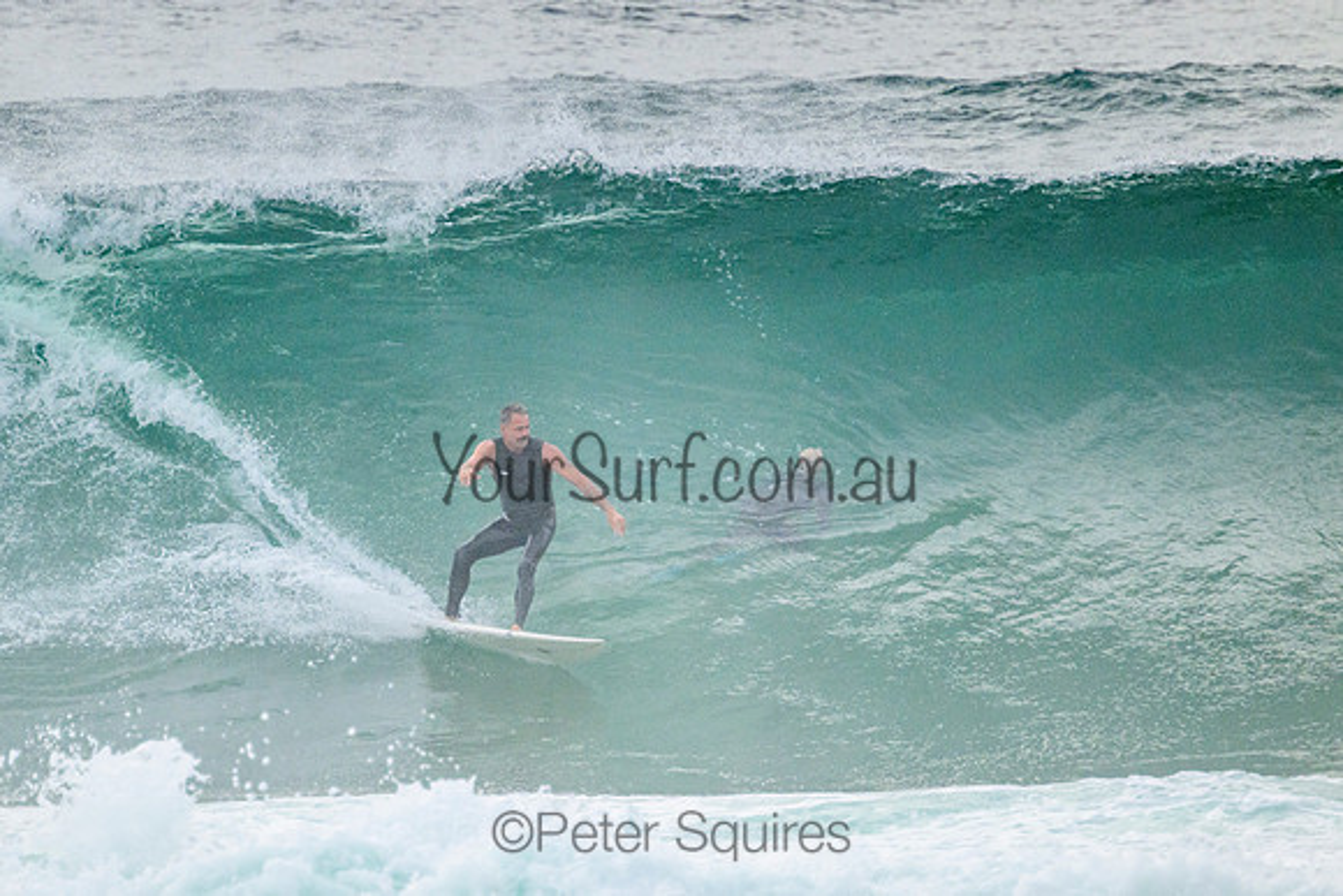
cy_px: 465
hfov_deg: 2.3
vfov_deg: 1.5
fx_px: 33301
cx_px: 632
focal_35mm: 892
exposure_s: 1/2000
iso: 2500
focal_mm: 800
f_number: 11
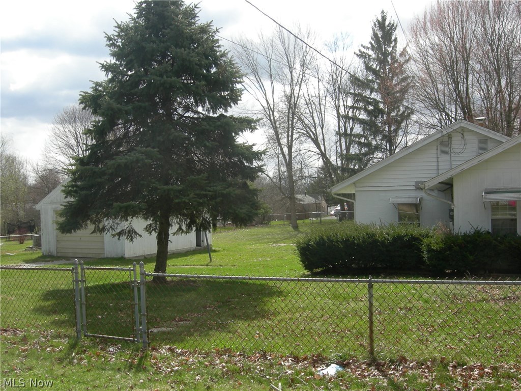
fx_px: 542
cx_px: 260
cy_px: 196
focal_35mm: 36
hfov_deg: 51.4
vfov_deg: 39.7
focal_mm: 7.5
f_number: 6
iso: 64
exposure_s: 1/212
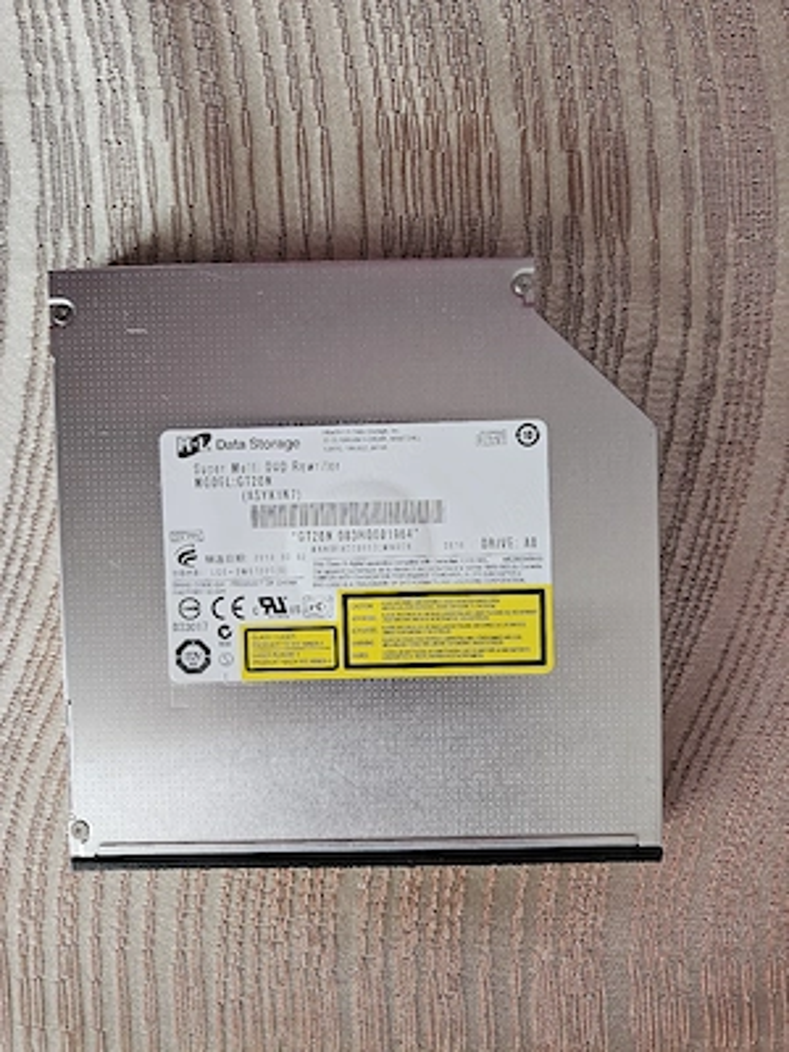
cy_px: 526
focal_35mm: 23
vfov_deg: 73.9
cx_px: 394
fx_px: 699
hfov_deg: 58.9
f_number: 1.8
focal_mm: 5.4
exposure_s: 1/101
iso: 1000
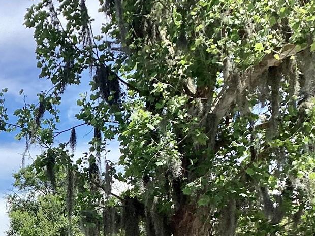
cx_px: -85
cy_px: 289
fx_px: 728
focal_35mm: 80
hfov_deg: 22.1
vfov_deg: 17.5
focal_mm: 3.3
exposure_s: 1/1148
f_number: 2.4
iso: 25
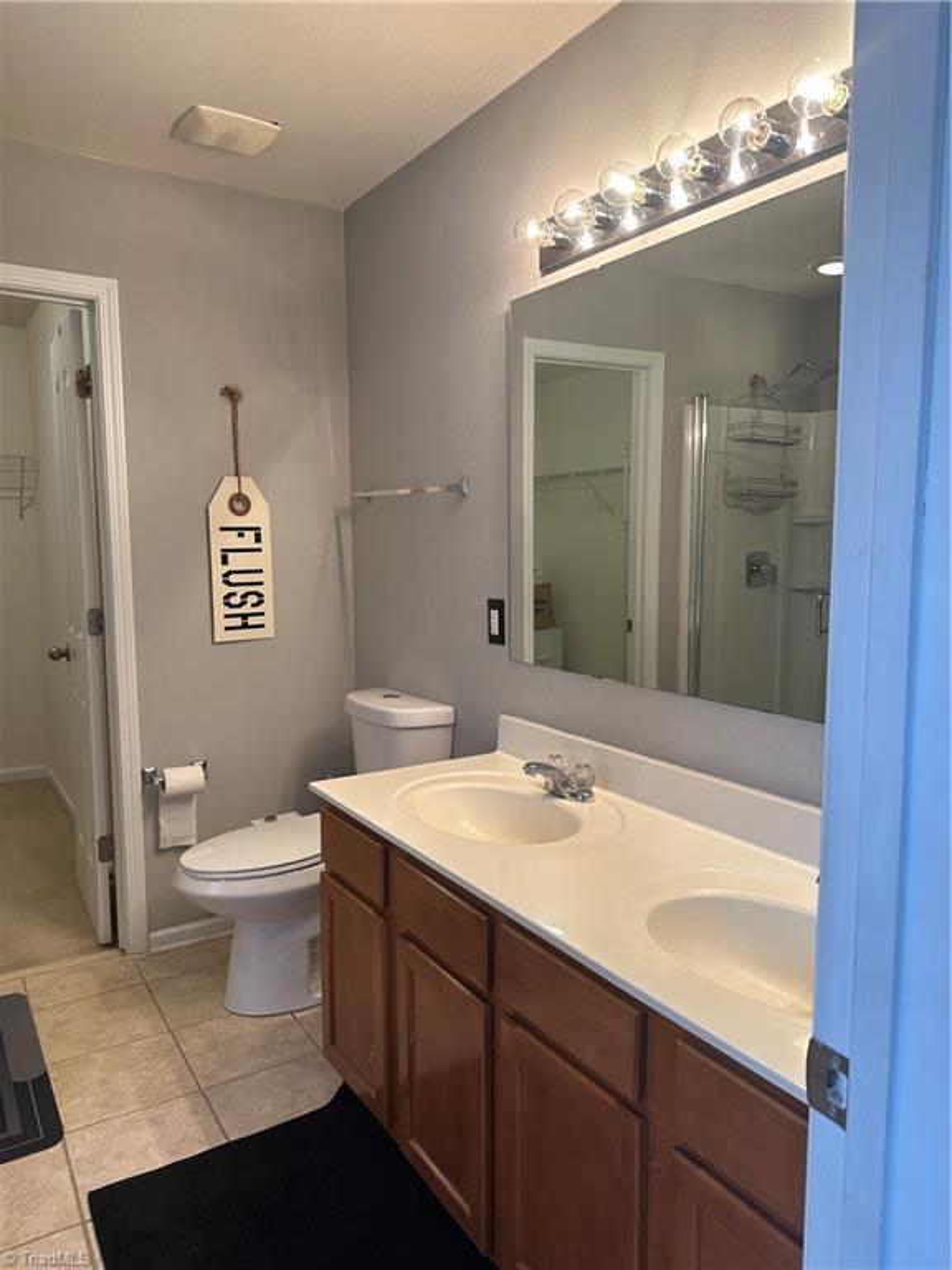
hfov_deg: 56.8
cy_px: 635
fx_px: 880
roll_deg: -0.6
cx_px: 476
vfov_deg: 71.6
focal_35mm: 24
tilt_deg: -4.5
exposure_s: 1/120
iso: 125
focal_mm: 6.86
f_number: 1.78
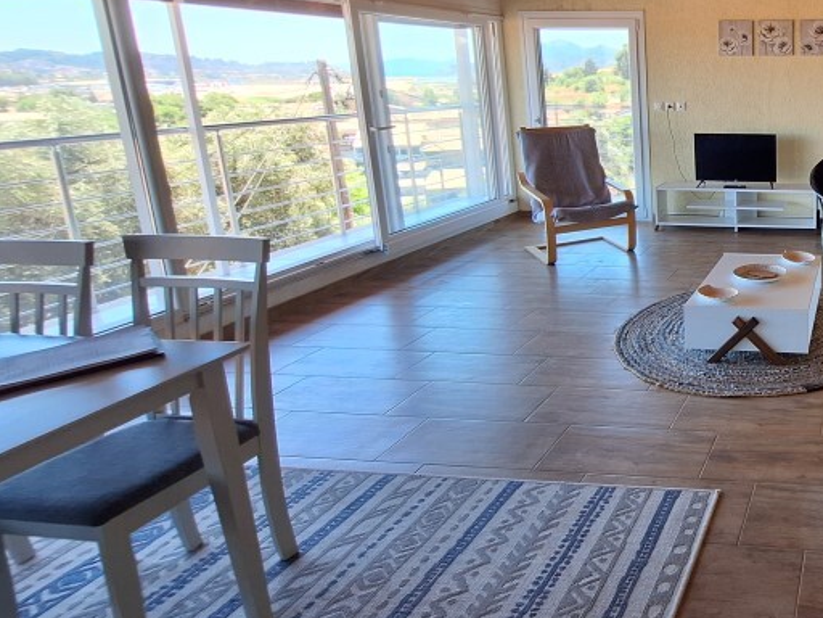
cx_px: 820
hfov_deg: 53.3
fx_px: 618
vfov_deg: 51.8
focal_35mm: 26
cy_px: 192
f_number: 2.2
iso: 64
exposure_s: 1/120
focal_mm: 1.74
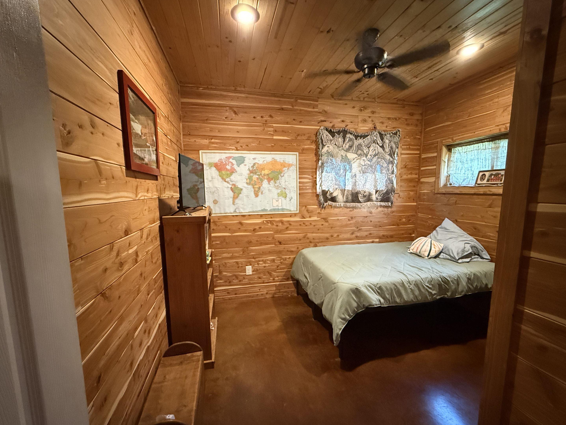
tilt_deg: -8.4
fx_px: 245
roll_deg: +0.3
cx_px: 287
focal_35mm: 15
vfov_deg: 81.7
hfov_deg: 98.2
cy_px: 222
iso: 1250
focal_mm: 2.22
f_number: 2.2
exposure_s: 1/60
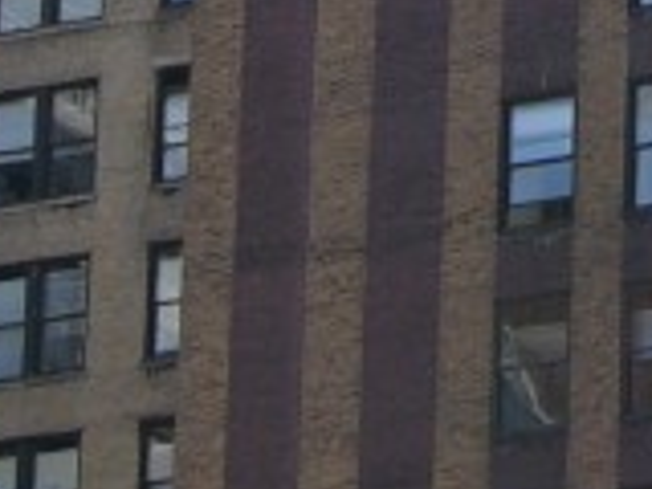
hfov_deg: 4.4
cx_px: 721
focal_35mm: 449
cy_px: -424
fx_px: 8457
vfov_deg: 3.3
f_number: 4.2
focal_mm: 17.8
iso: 50
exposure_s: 1/141
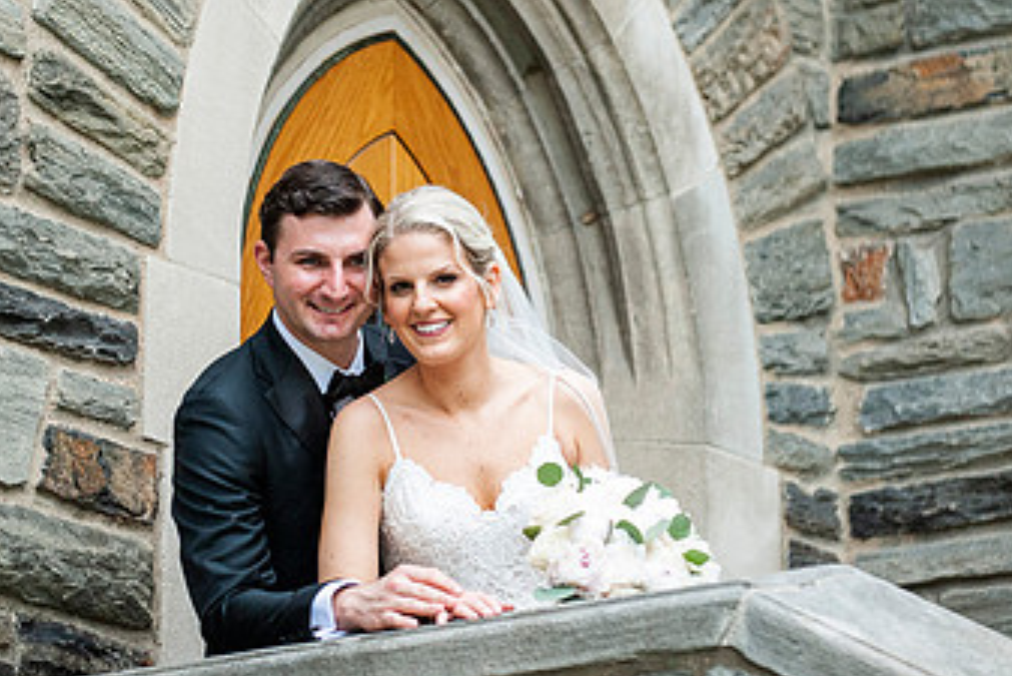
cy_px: 216
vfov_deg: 5.9
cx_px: 447
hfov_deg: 8.9
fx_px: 6524
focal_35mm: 232
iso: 1600
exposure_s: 1/4000
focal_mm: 135
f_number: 2.8
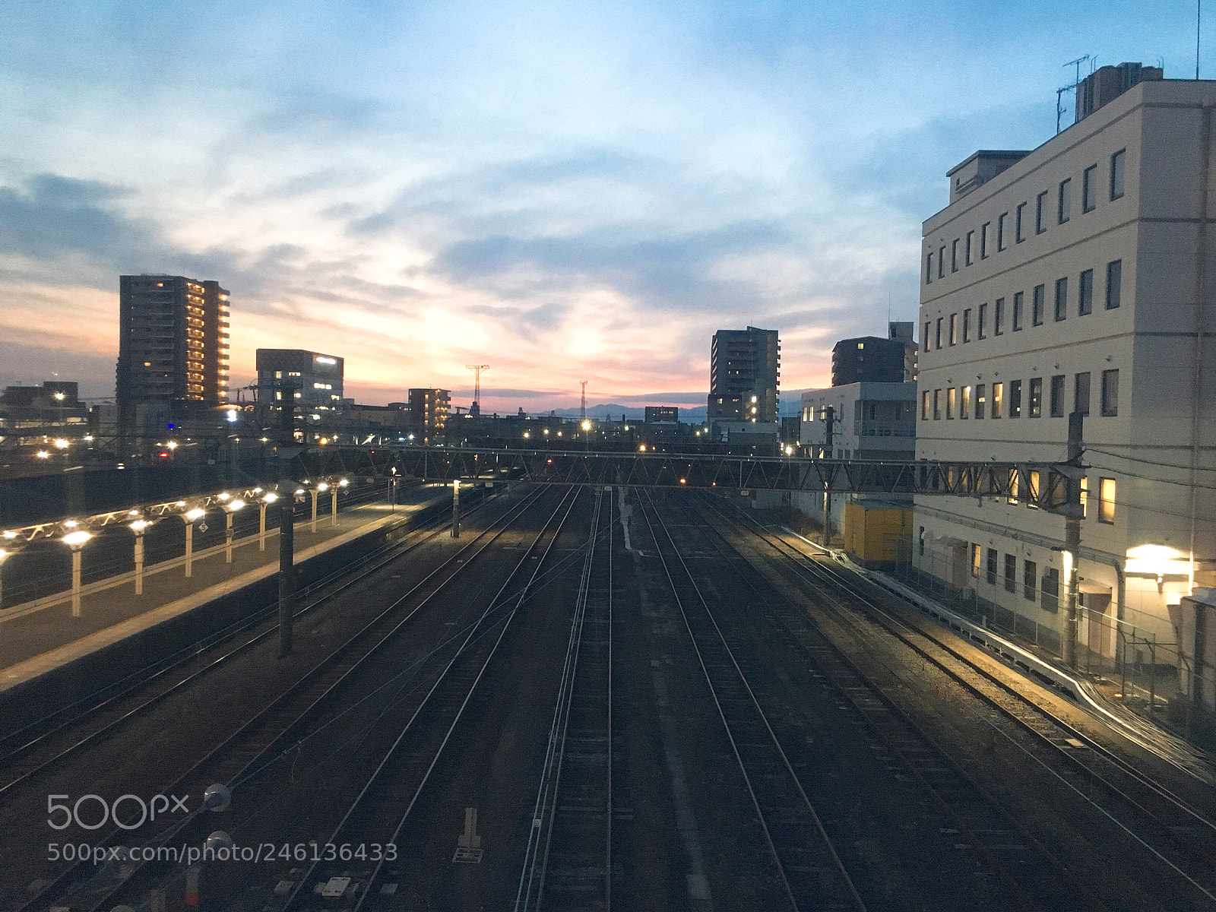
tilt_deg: -1.2
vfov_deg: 48.2
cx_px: 608
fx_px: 1019
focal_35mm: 29
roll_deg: -1.0
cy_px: 456
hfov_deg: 61.7
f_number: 2.2
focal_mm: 4.15
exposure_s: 1/15
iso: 400
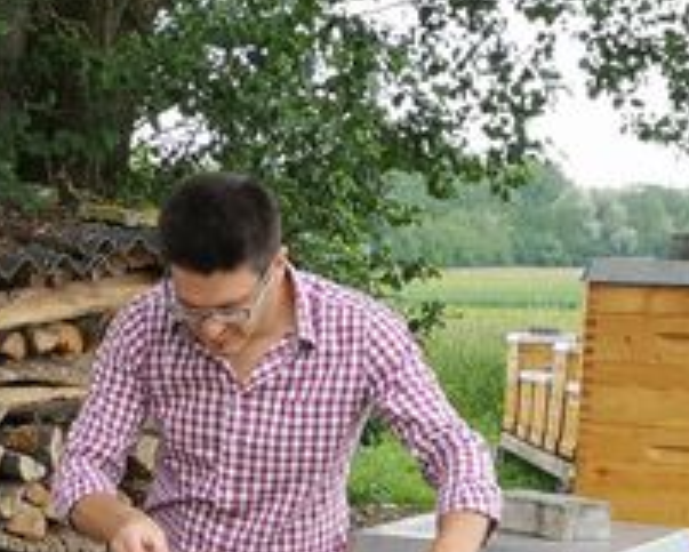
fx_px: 1877
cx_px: 117
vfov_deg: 16.4
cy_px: 528
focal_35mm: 92
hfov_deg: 20.5
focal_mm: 3.95
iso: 50
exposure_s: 1/500
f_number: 1.8
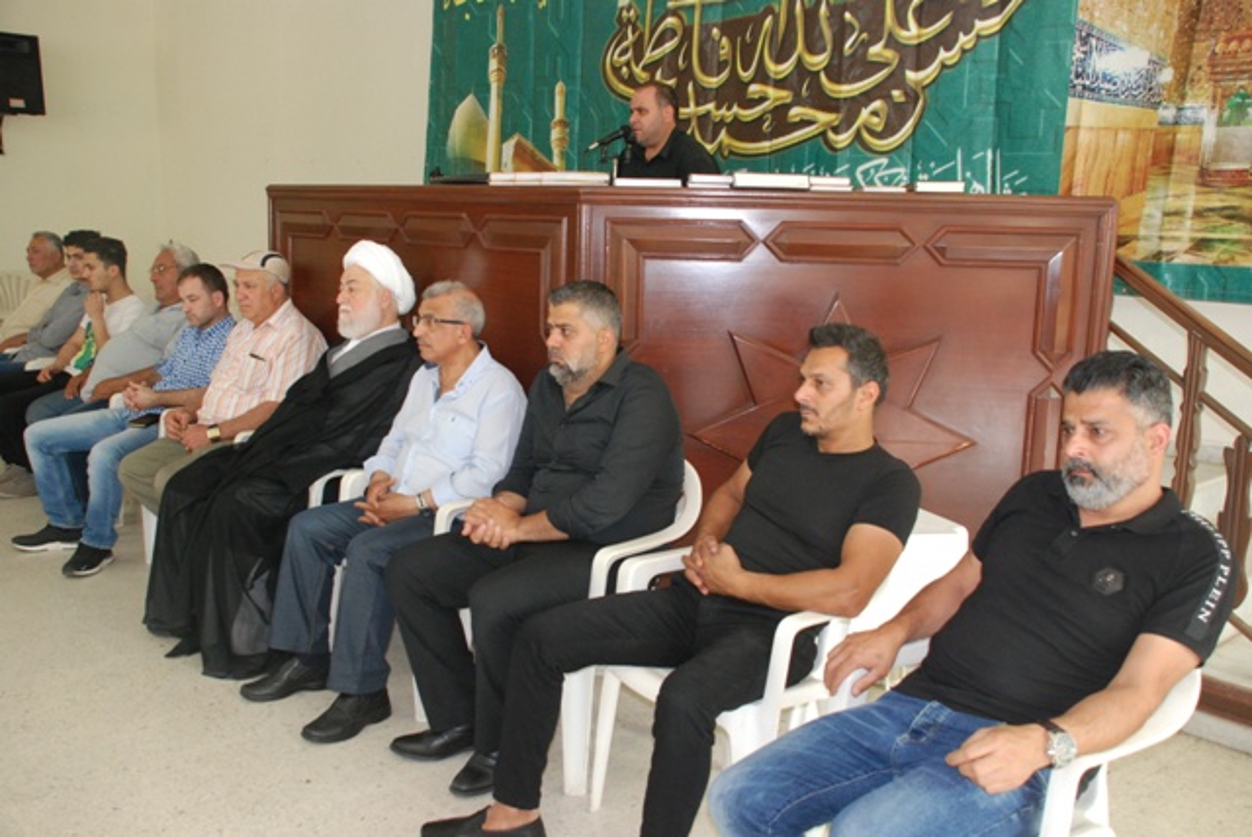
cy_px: 418
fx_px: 1149
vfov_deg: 40.0
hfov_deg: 57.2
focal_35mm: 33
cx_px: 626
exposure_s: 1/60
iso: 800
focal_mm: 22
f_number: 5
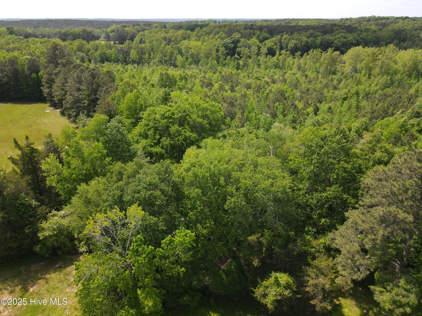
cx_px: 211
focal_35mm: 24
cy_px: 158
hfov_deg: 71.6
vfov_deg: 56.8
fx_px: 293
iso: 100
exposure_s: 1/320
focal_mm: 4.5
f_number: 2.8
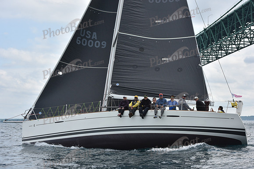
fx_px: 494
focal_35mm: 70
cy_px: 84
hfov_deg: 28.8
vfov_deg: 19.5
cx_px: 127
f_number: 8
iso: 400
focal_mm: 70
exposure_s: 1/800
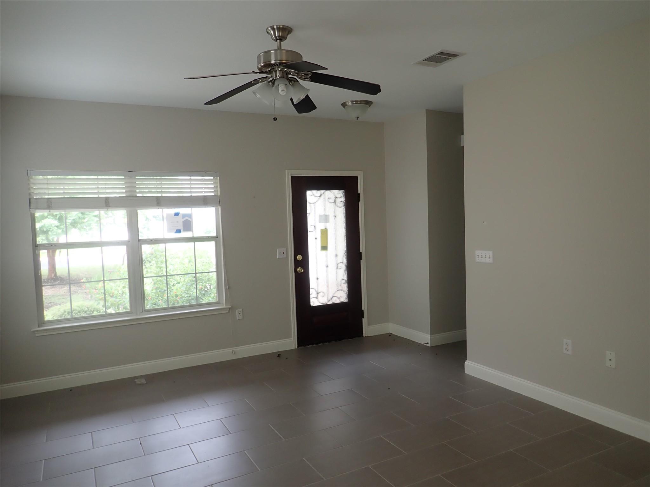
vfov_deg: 54.9
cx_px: 325
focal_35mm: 25
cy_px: 244
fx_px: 469
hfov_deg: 69.4
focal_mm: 4.5
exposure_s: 1/60
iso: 100
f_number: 2
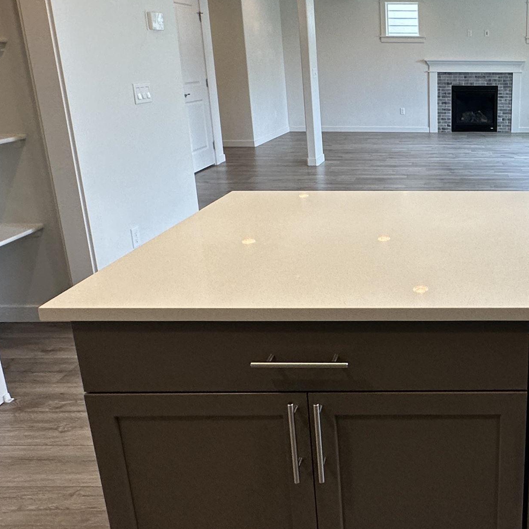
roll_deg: -0.4
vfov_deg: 51.8
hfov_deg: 47.7
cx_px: 465
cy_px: 189
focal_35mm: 31
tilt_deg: -14.7
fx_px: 536
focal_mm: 2.22
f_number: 2.2
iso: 160
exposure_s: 1/120
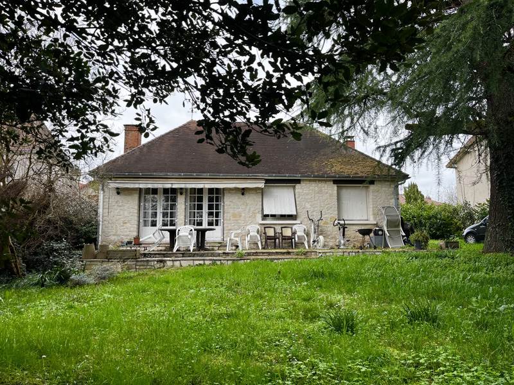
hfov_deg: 67.3
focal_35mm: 26
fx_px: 386
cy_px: 192
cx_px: 257
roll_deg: +0.2
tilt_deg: +7.8
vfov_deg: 53.1
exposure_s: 1/727
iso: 50
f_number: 1.6
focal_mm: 5.1
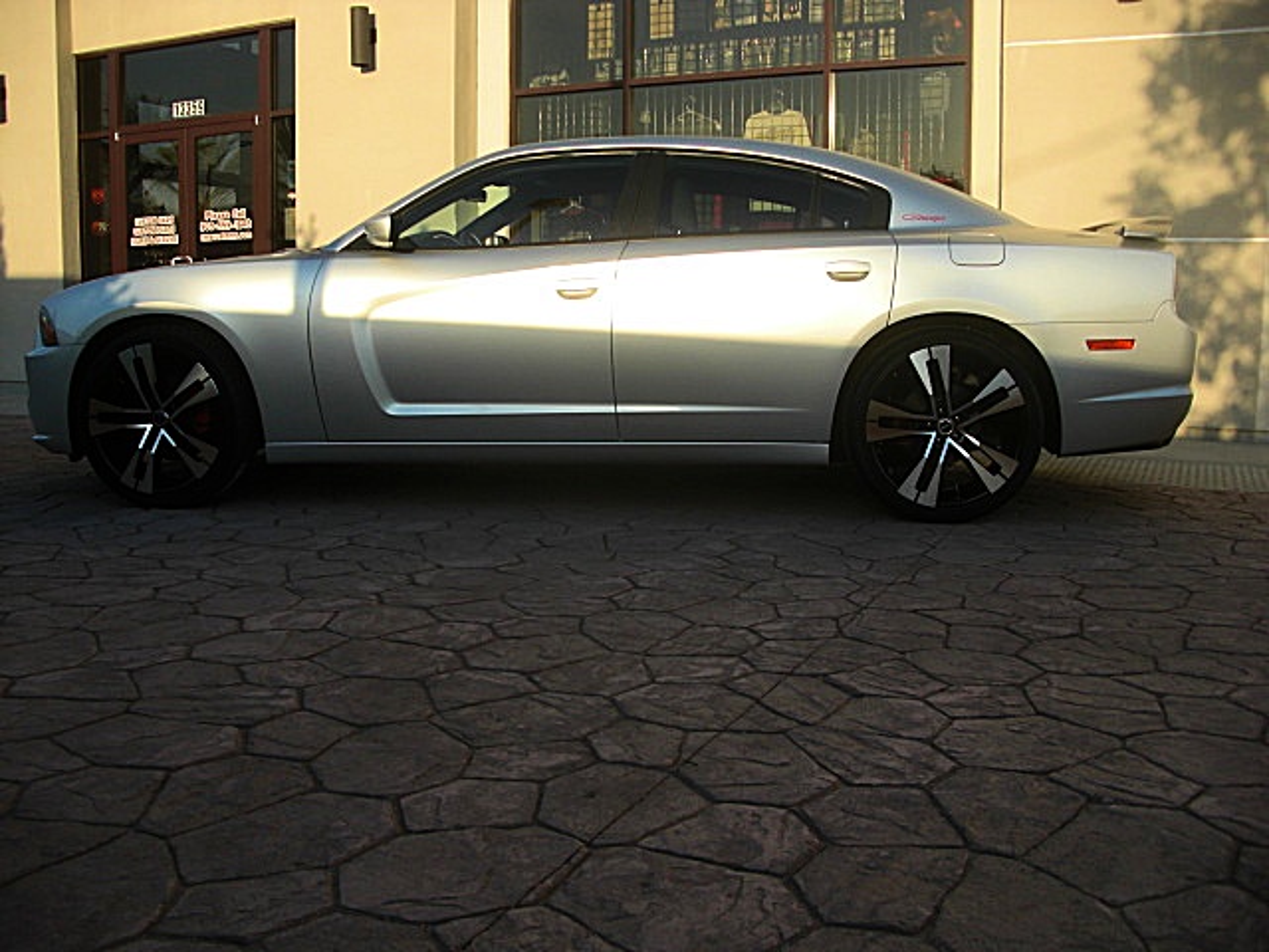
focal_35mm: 36
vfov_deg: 39.7
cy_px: 476
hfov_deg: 51.4
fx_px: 1320
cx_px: 634
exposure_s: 1/640
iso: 50
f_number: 2.8
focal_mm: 6.3
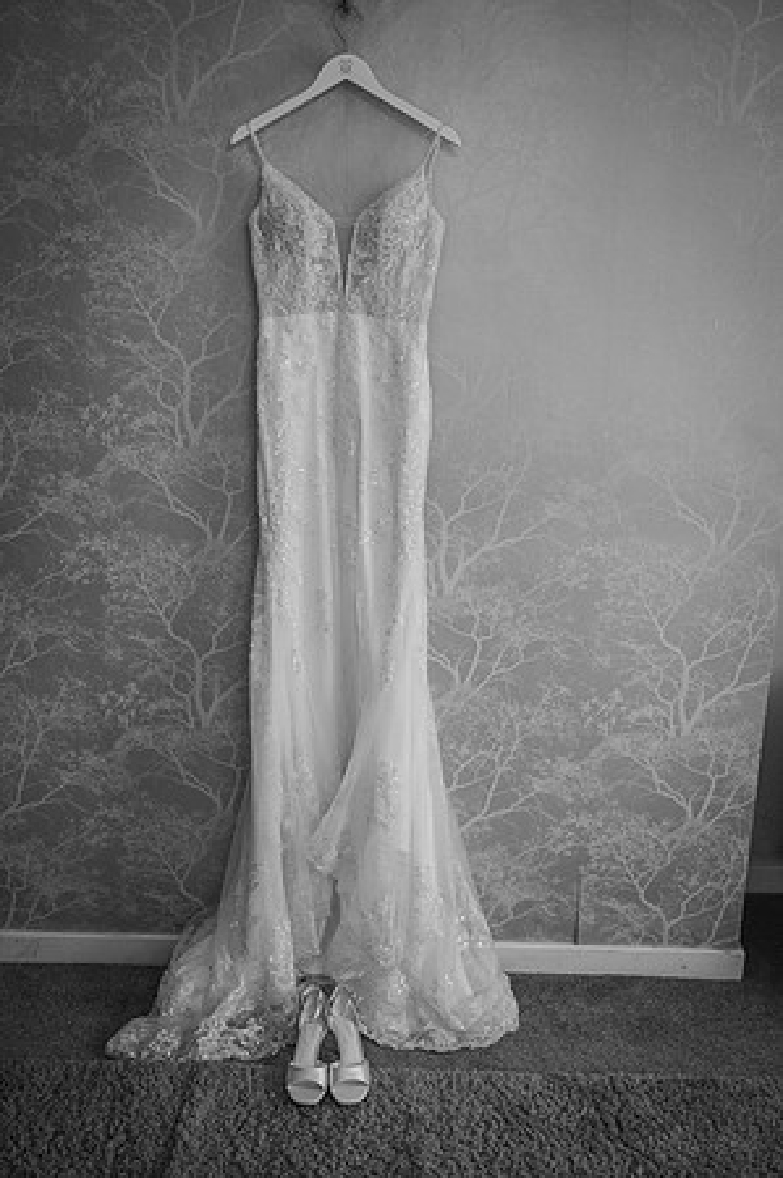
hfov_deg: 37.8
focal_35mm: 35
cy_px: 589
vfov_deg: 54.5
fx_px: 1144
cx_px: 392
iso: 560
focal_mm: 35
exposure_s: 1/200
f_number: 2.8
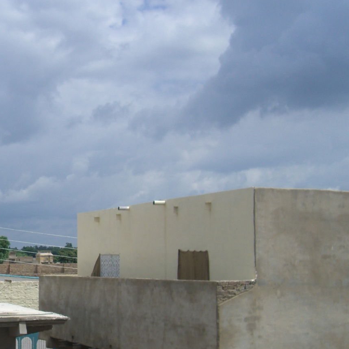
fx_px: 855
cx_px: -13
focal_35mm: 75
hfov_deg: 22.1
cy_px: 234
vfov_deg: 23.0
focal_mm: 7.9
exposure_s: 1/500
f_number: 5.6
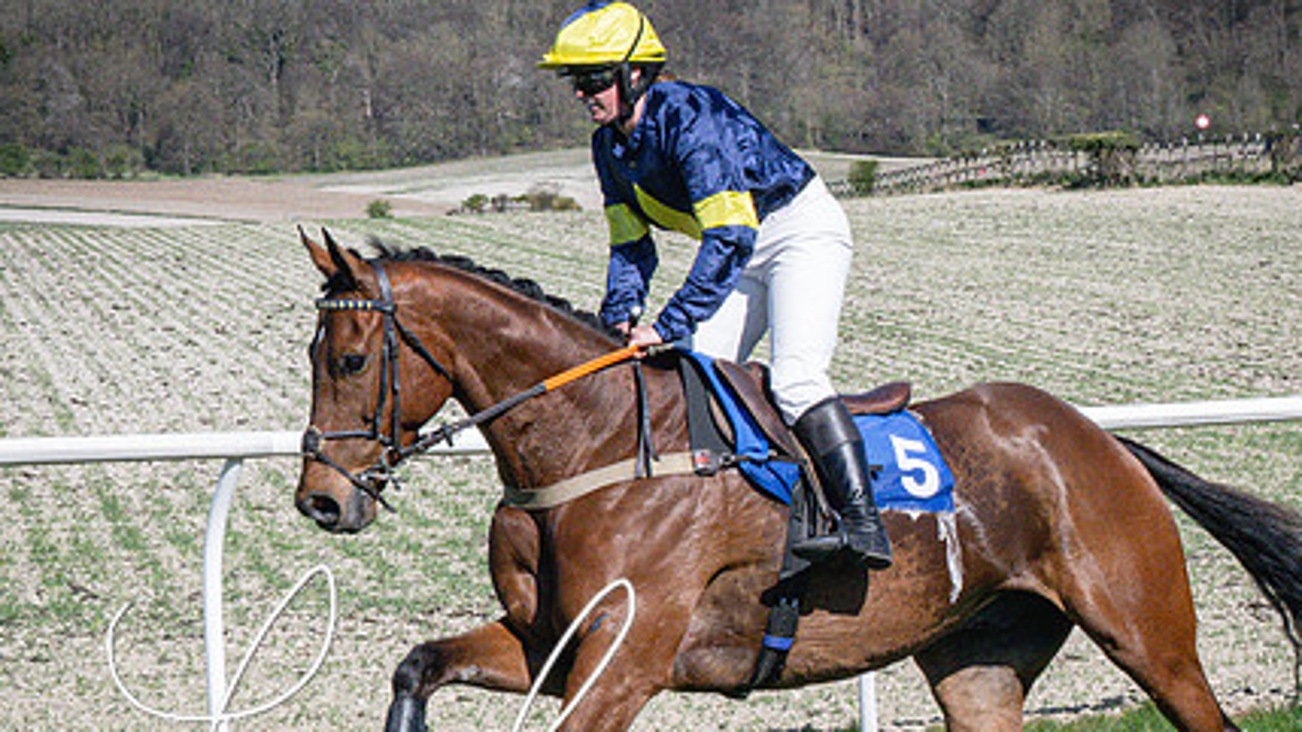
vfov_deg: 6.8
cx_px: 1034
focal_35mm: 177
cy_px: 566
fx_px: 6109
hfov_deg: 12.1
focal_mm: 75
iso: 3200
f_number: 20
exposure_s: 1/1600
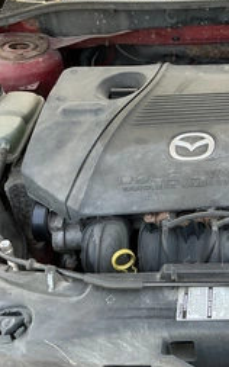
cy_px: 151
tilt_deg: -33.2
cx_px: 232
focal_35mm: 47
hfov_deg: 25.9
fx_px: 470
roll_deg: +5.4
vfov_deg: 42.5
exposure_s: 1/172
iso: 32
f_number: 1.8
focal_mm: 3
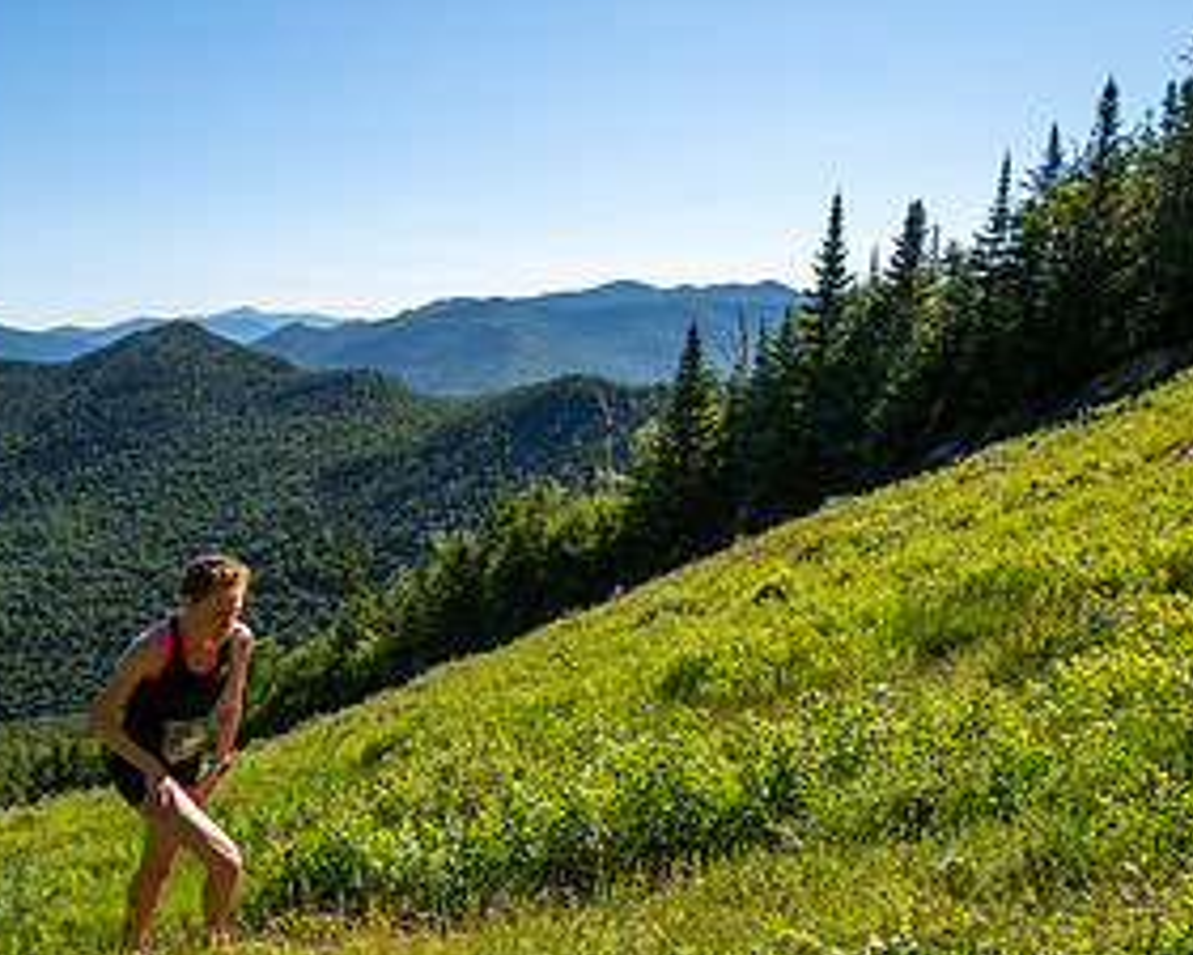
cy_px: 641
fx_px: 1095
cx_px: 352
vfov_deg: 46.4
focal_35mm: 31
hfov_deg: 55.4
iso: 100
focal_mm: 16
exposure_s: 1/640
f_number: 5
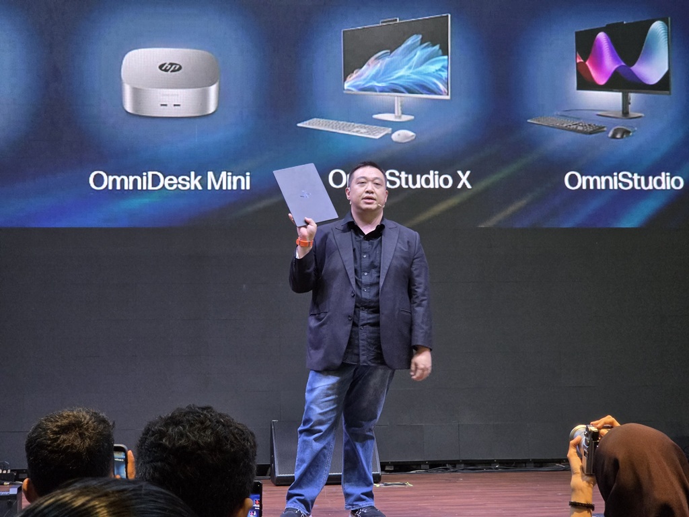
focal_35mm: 69
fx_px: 1373
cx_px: 344
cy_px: 258
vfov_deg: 21.3
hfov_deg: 28.2
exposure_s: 1/40
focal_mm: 7
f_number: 2.4
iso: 250
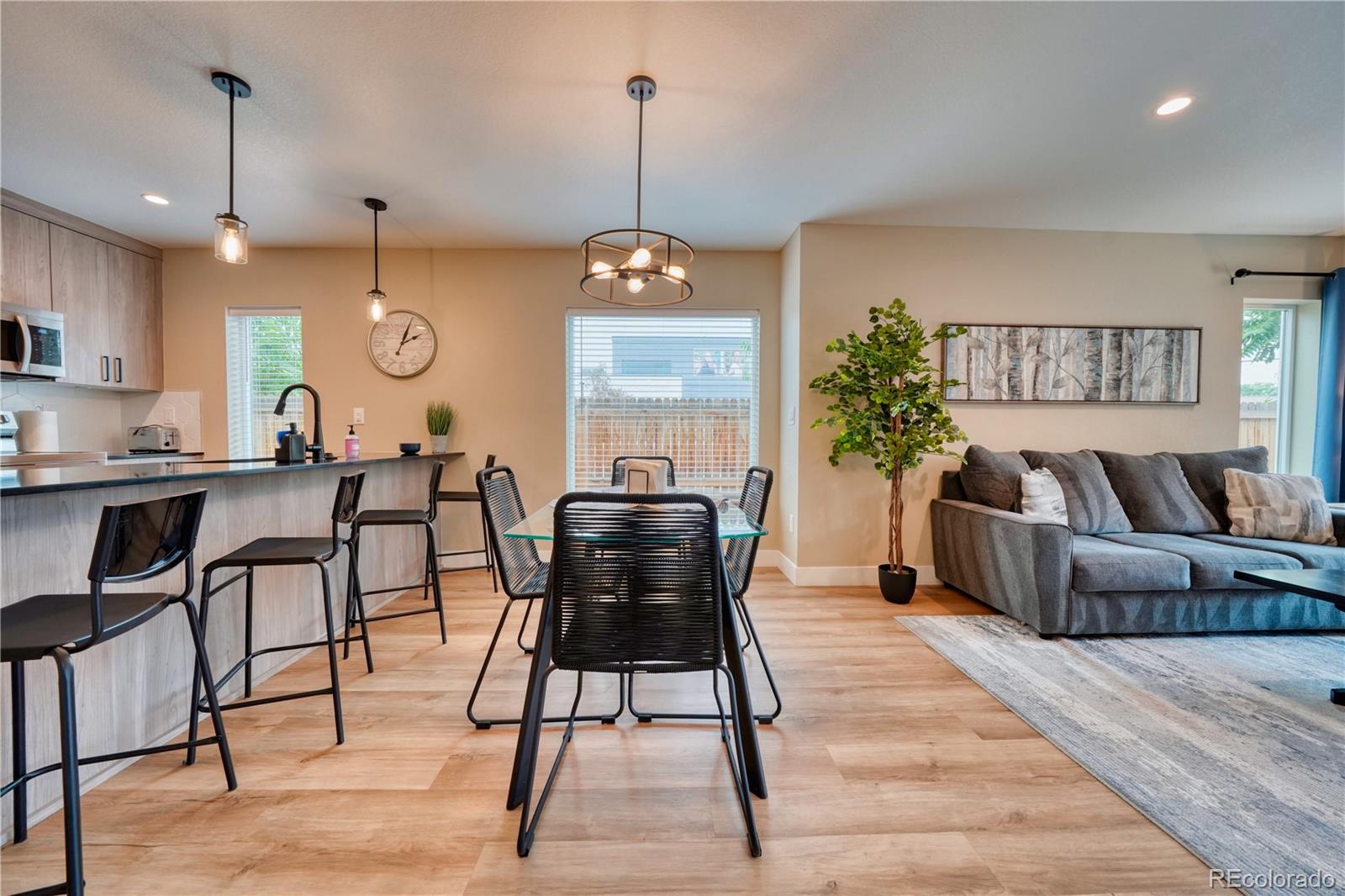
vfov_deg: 90.0
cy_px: 448
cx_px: 672
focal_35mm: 12
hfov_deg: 112.6
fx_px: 448
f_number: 7.1
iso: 1250
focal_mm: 12
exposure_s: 1/50
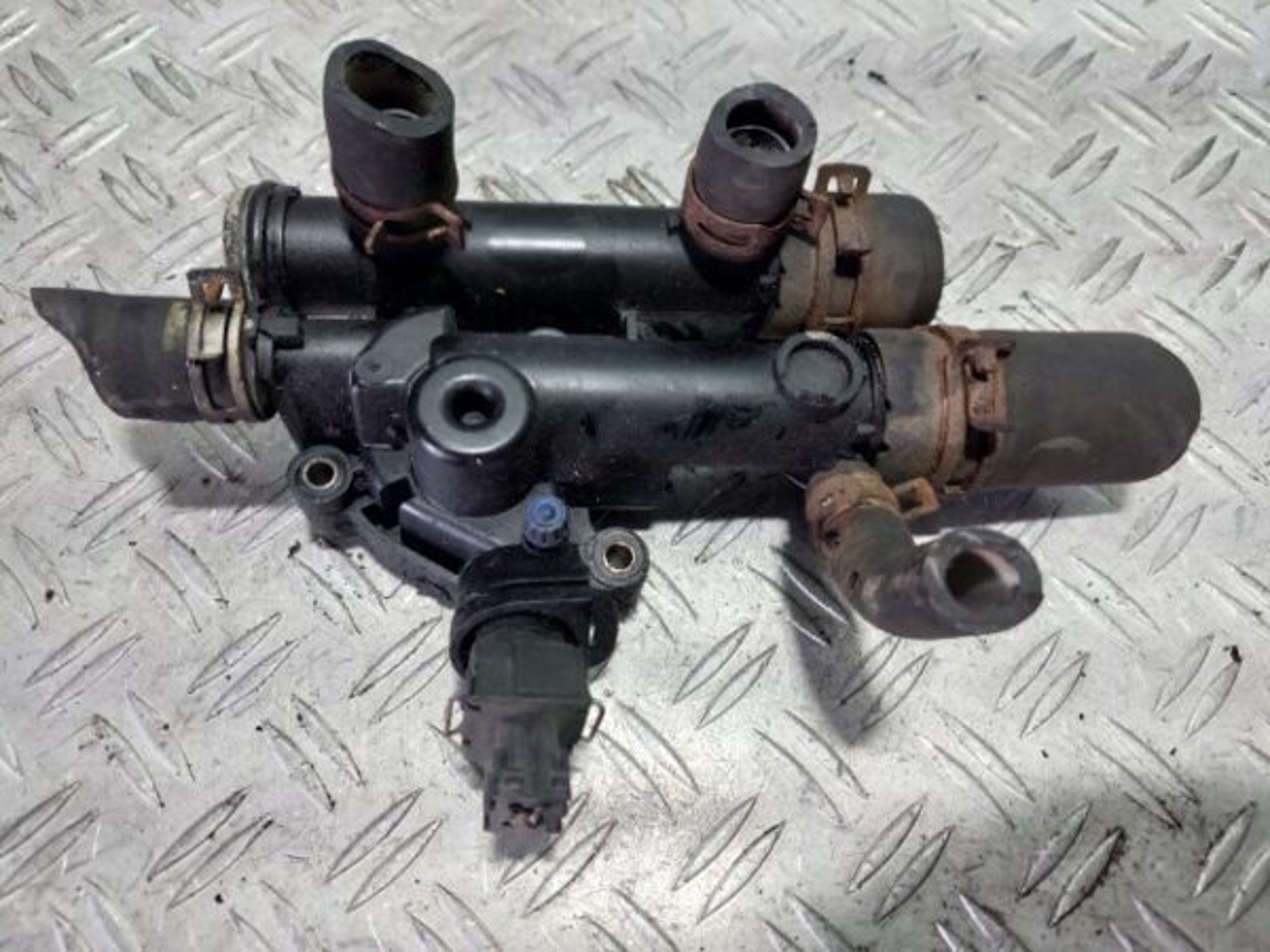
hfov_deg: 69.4
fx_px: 917
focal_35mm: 25
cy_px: 476
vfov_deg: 54.9
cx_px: 635
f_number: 1.8
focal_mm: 5.23
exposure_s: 1/50
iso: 50
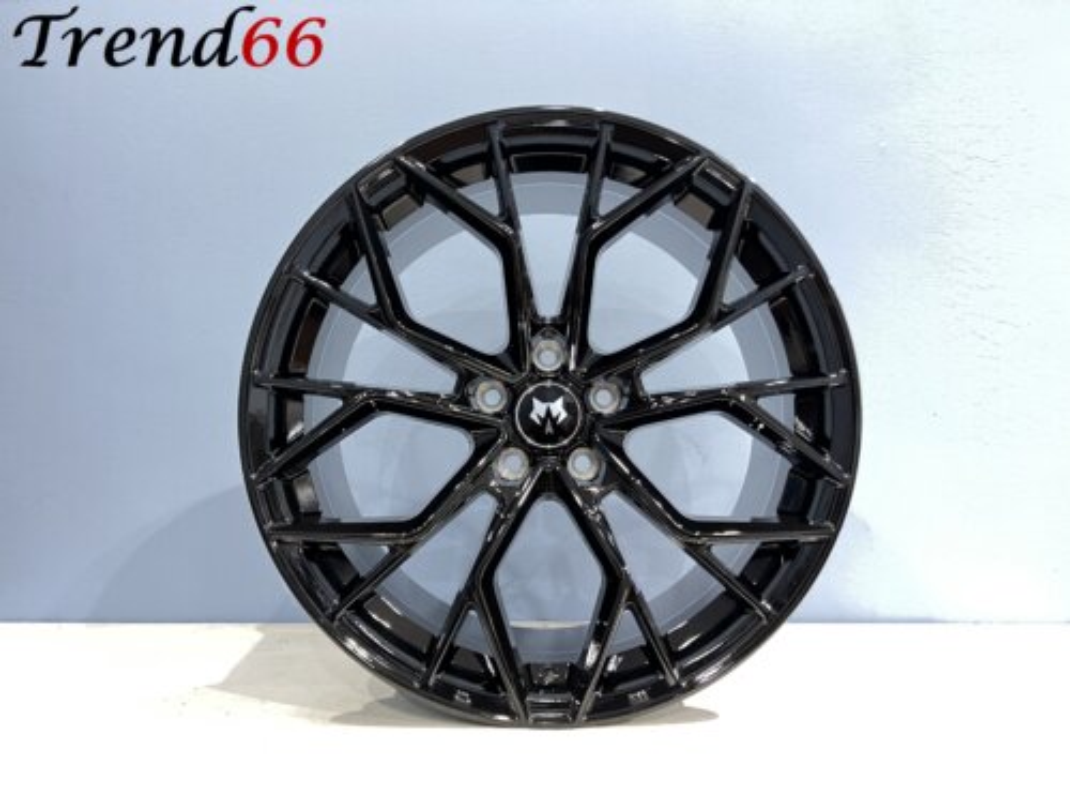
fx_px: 804
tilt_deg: +4.5
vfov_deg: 53.1
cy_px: 402
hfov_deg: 67.3
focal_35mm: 26
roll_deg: +1.0
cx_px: 535
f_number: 1.5
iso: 1000
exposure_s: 1/20
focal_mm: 5.7
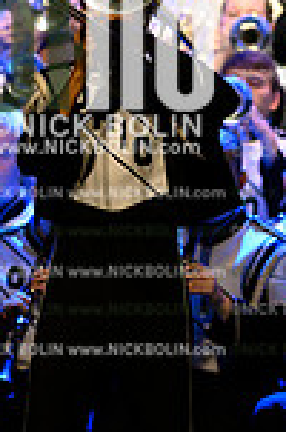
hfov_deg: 1.5
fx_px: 10726
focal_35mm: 896
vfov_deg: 2.3
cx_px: 94
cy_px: 74
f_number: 4
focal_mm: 300
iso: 5000
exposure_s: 1/500
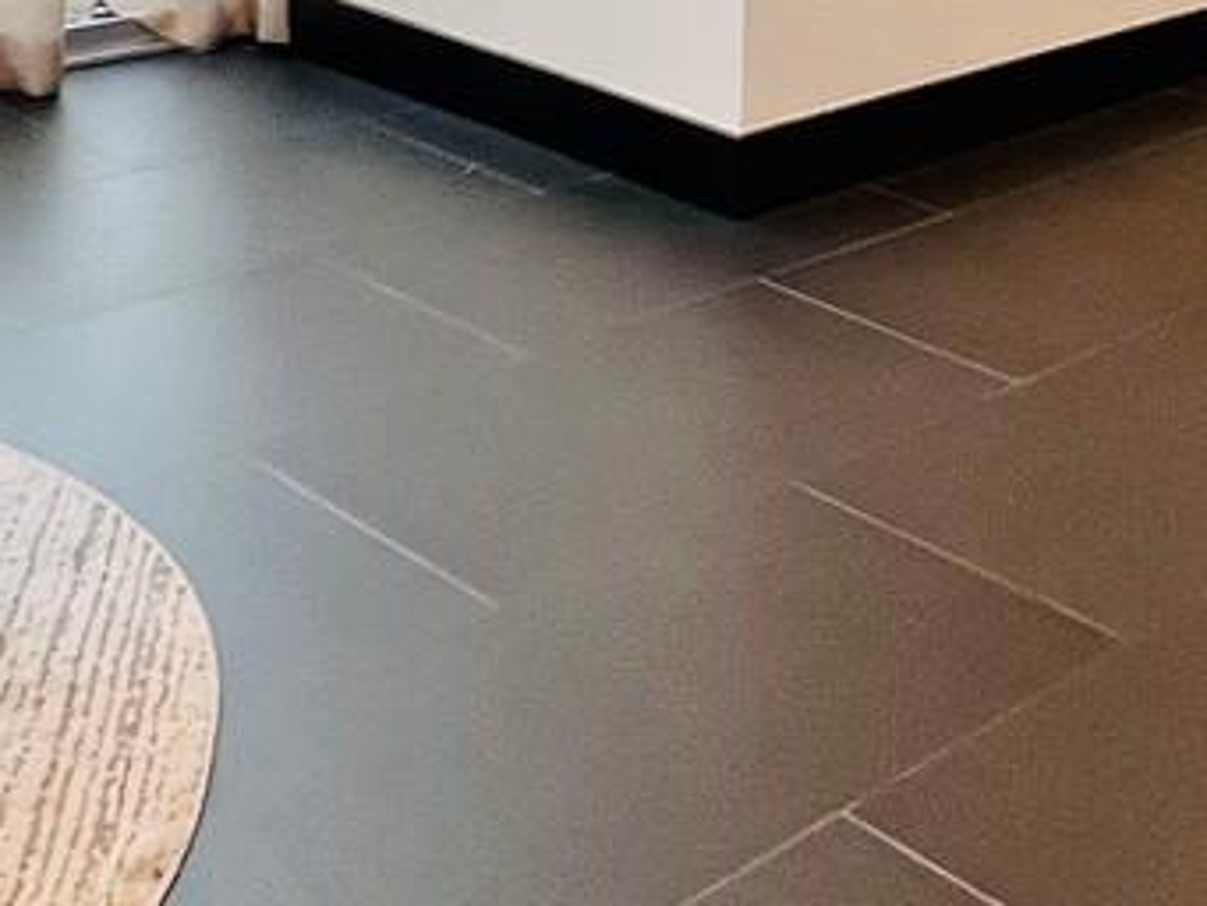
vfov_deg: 21.3
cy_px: -340
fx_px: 2128
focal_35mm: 61
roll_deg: -2.1
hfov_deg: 29.4
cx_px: 1235
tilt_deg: -7.6
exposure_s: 1/120
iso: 100
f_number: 1.8
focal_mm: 1.57
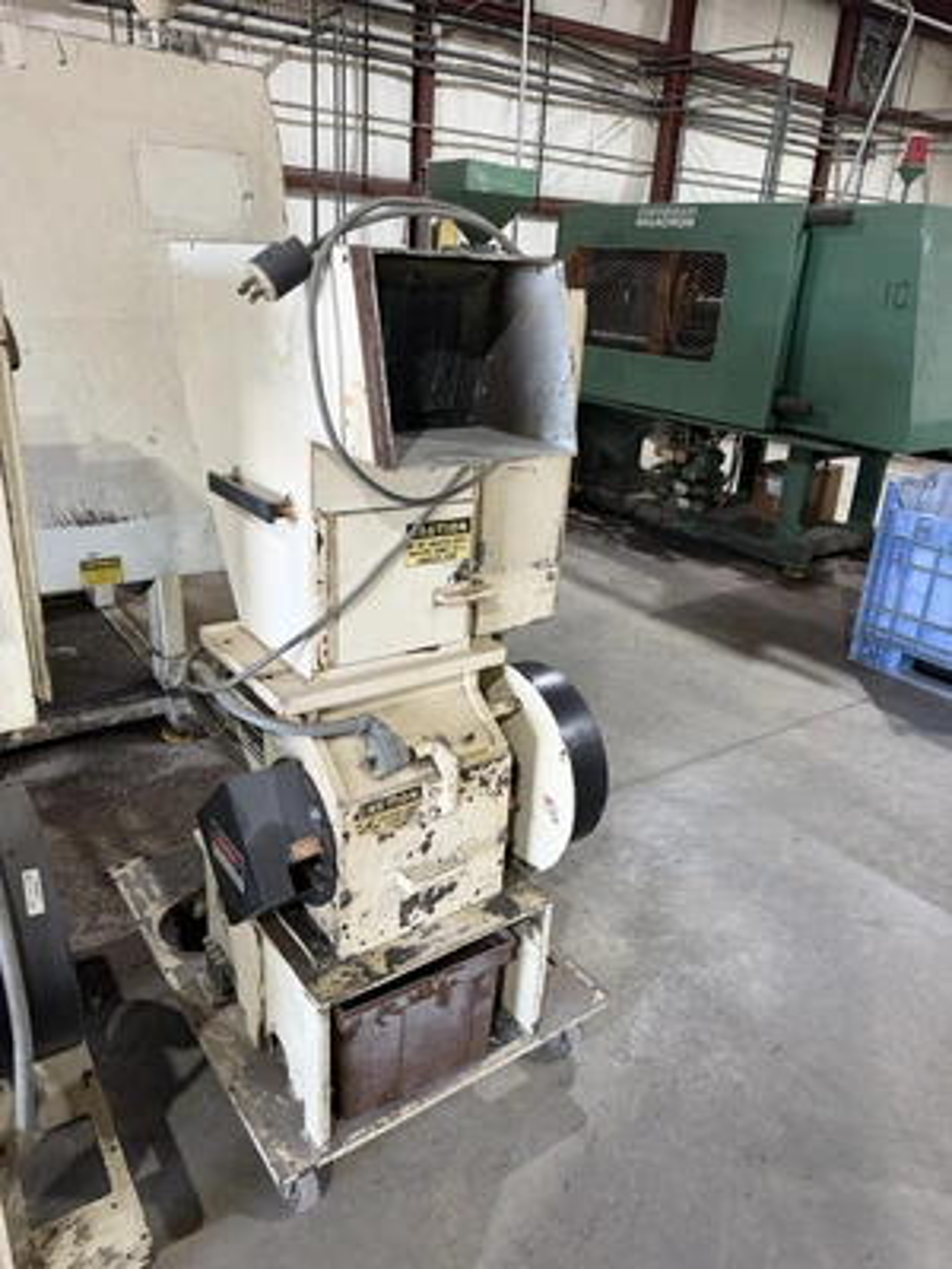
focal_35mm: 24
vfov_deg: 71.6
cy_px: 634
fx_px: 880
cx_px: 476
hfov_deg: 56.8
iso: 200
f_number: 1.78
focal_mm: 6.76
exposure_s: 1/102
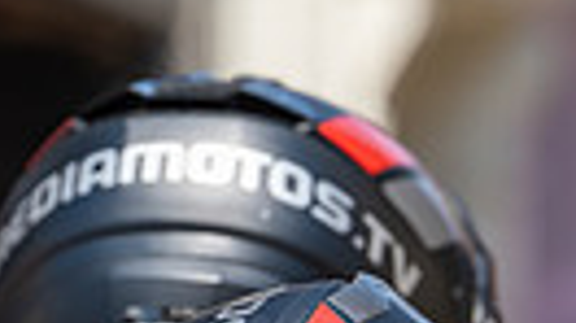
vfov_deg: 2.2
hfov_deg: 3.9
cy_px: 864
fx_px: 8485
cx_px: 572
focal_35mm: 556
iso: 160
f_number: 4.5
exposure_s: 1/800
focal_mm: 156
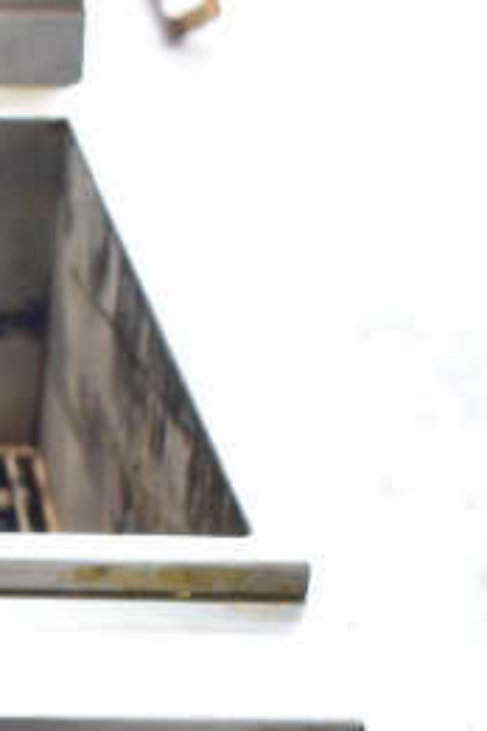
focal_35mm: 105
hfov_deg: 12.3
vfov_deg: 18.4
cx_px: -299
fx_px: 2130
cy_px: 895
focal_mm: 20
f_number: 3.8
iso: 280
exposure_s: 1/30
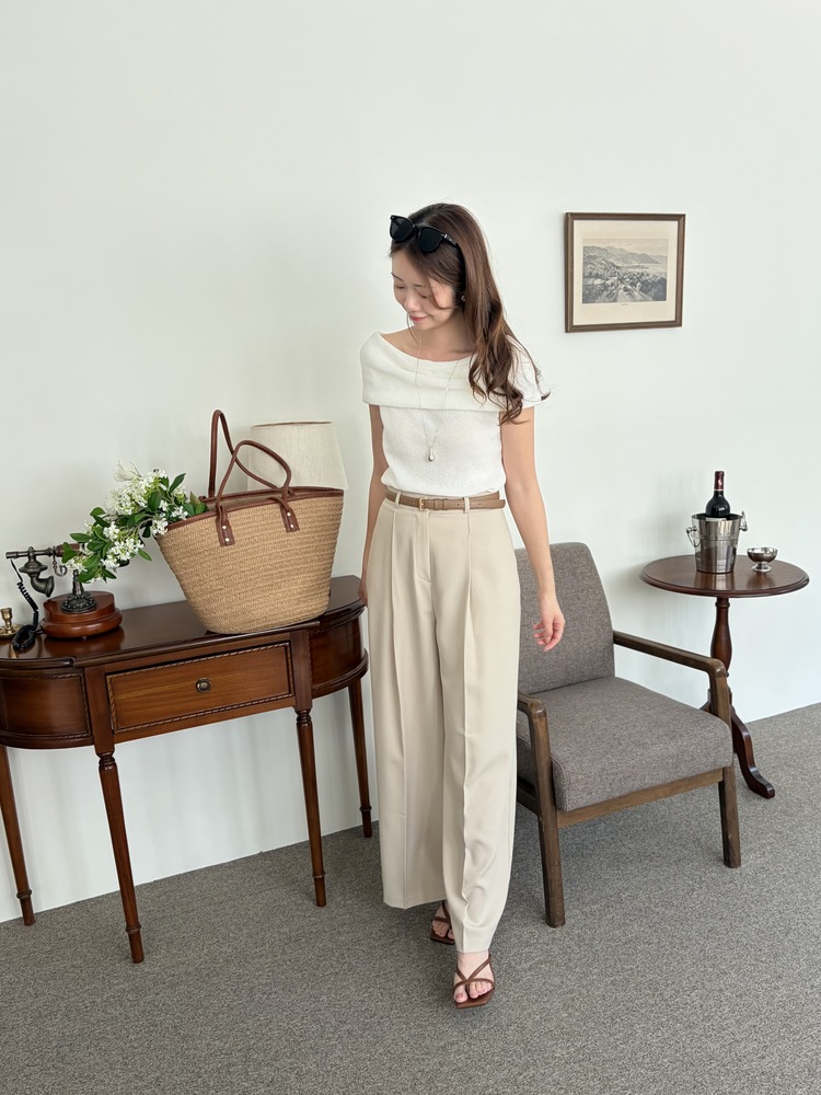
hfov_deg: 53.1
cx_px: 410
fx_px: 822
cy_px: 548
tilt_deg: -13.1
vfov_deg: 67.3
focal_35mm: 26
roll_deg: +2.2
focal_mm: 5.96
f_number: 1.6
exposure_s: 1/122
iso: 40
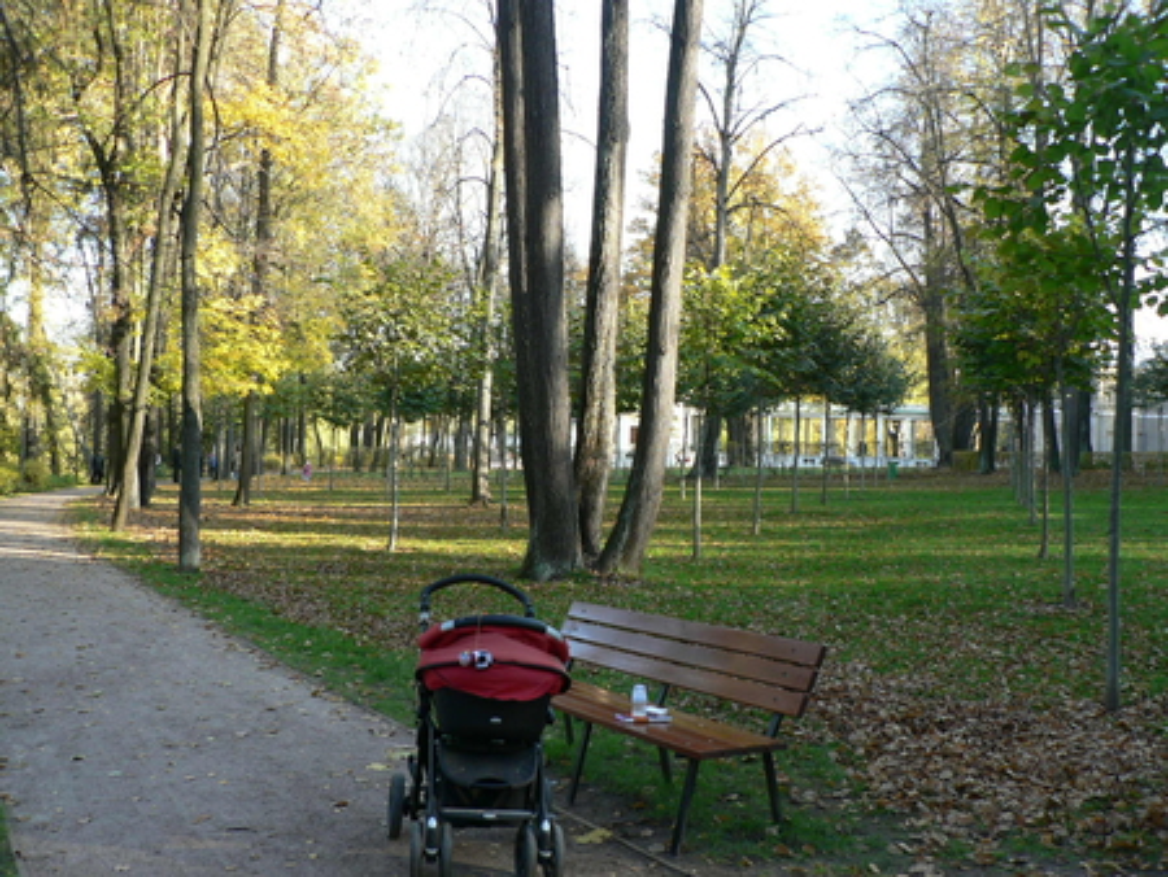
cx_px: 584
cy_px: 438
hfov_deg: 51.3
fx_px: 1215
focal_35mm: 36
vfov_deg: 39.7
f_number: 2.8
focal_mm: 6
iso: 80
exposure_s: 1/60
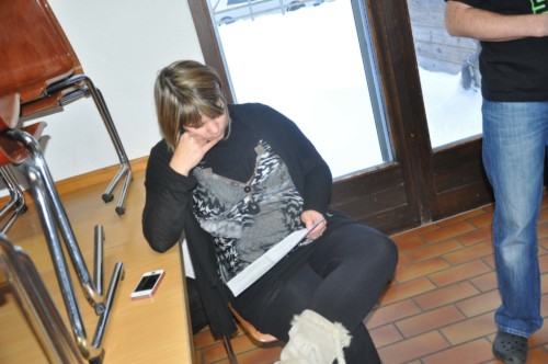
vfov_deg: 31.8
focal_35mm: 42
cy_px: 182
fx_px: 638
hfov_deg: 46.5
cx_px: 274
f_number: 4
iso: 800
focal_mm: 28
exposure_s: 1/60
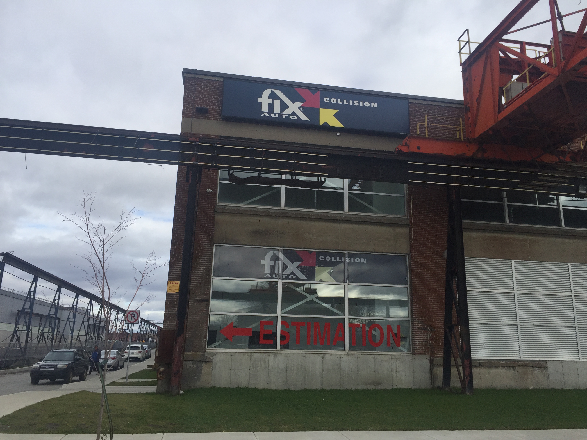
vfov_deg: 48.2
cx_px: 294
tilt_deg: +16.1
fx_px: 492
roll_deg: -1.4
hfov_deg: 61.7
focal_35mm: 29
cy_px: 220
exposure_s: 1/1582
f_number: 2.2
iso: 32
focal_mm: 4.15
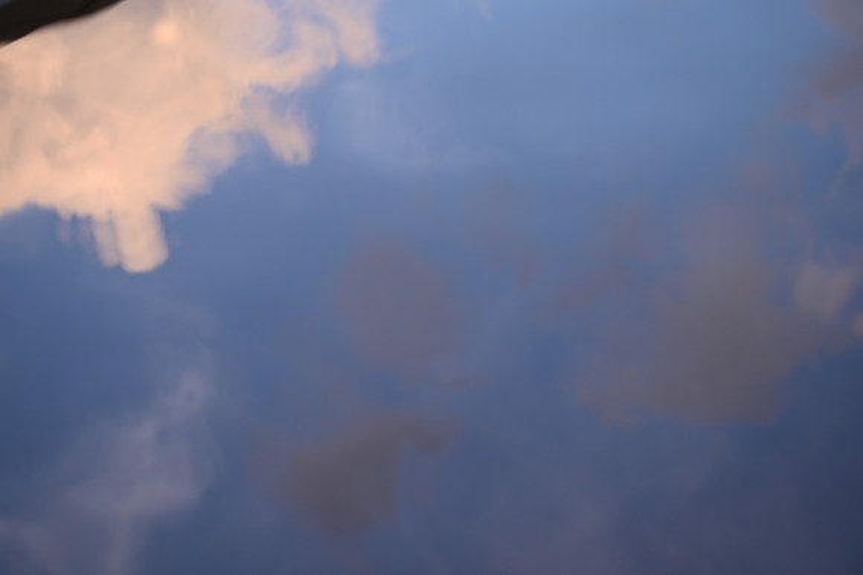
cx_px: 432
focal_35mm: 122
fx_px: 2923
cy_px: 288
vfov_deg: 11.2
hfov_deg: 16.8
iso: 200
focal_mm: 122
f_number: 4
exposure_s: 1/125
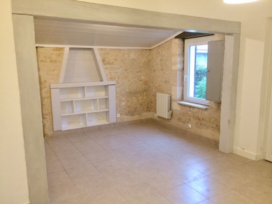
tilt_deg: -10.0
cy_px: 102
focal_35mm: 29
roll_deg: +1.7
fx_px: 228
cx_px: 136
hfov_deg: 61.7
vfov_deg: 48.2
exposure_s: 1/33
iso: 125
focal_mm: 4.15
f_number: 2.2
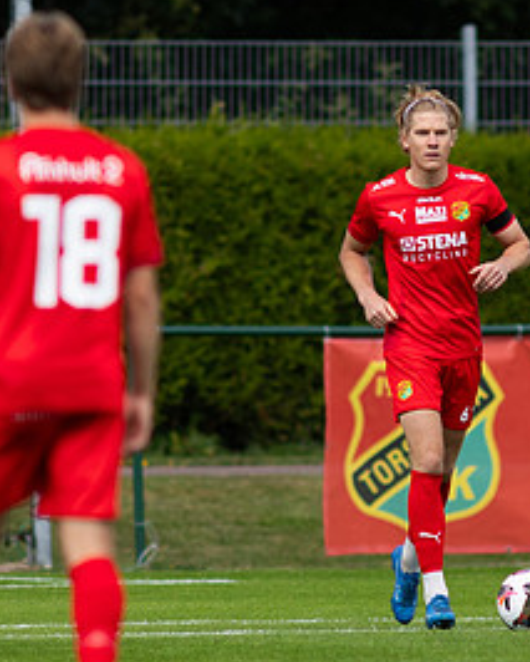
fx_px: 24613
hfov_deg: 1.2
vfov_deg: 1.5
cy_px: 429
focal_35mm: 1256
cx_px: 393
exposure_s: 1/1600
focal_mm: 300
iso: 220
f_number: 3.2
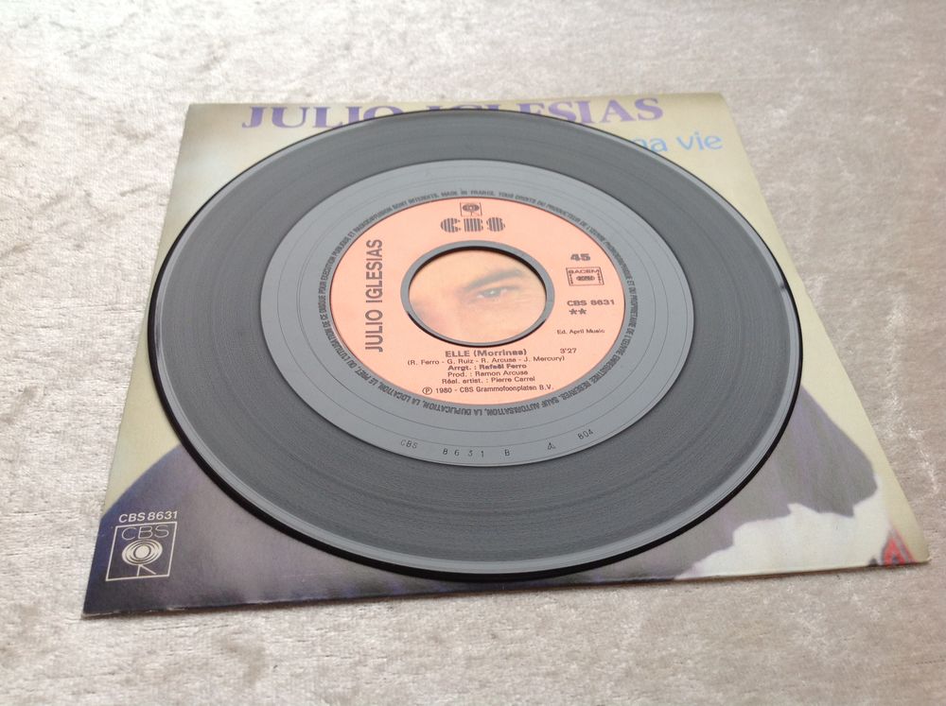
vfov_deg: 40.6
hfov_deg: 52.7
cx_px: 473
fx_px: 955
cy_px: 353
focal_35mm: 35
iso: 50
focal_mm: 4.28
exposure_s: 1/24
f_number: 2.4
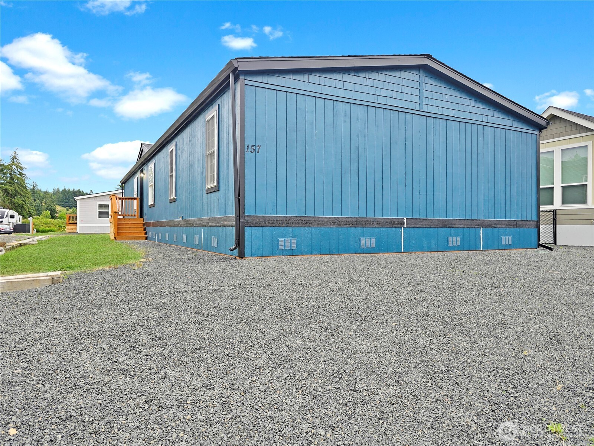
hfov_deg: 73.9
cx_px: 297
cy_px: 223
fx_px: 395
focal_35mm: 23
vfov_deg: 58.9
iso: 12
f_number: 1.7
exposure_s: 1/570
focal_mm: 6.3
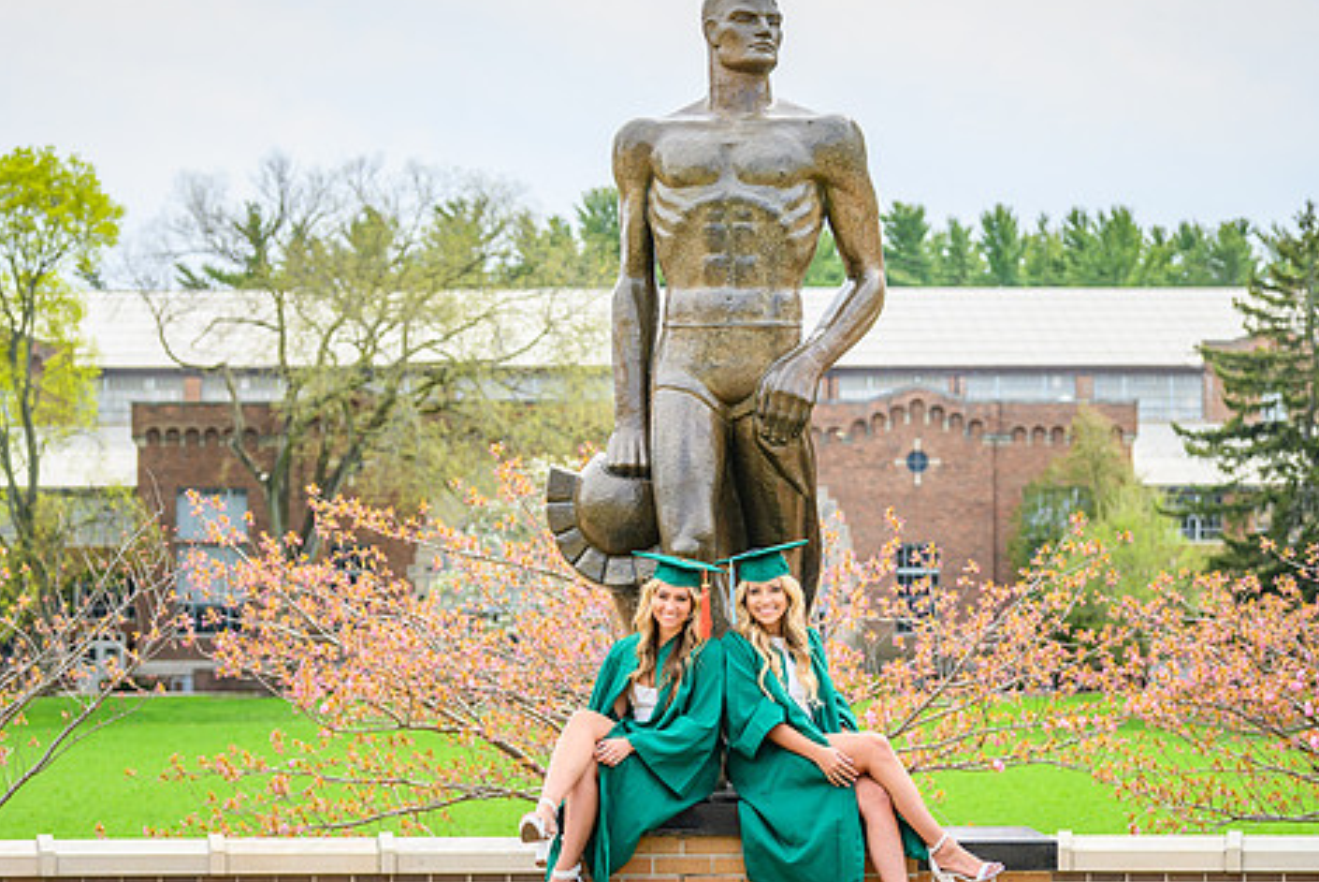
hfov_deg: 19.1
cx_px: 746
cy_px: 458
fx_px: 3923
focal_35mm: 107
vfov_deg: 12.8
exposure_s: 1/1250
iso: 400
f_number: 4
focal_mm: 80
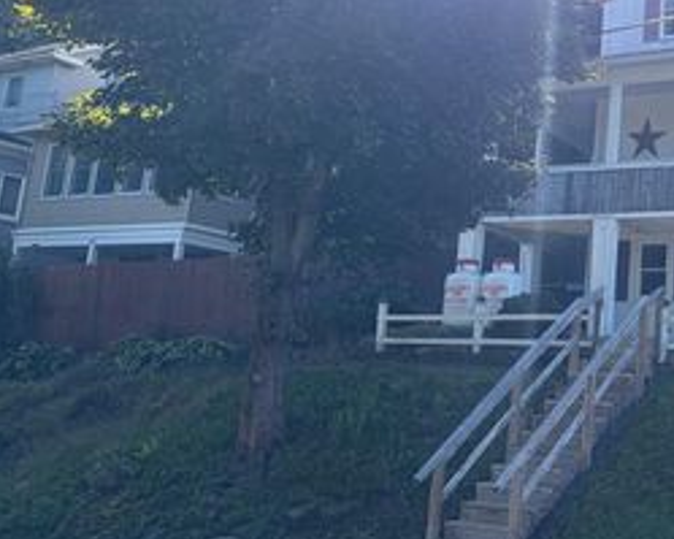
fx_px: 1017
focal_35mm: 51
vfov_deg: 29.5
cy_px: 199
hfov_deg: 34.4
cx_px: 623
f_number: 1.6
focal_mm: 5.96
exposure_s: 1/987
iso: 64
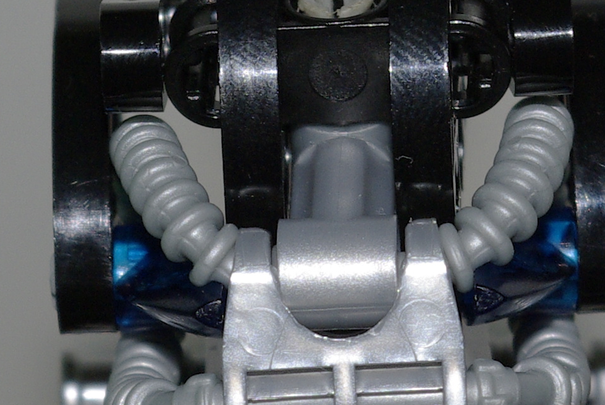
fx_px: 5586
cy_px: 533
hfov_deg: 6.2
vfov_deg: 4.1
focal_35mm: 332
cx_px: 293
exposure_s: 1/60
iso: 400
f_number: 8
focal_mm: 55
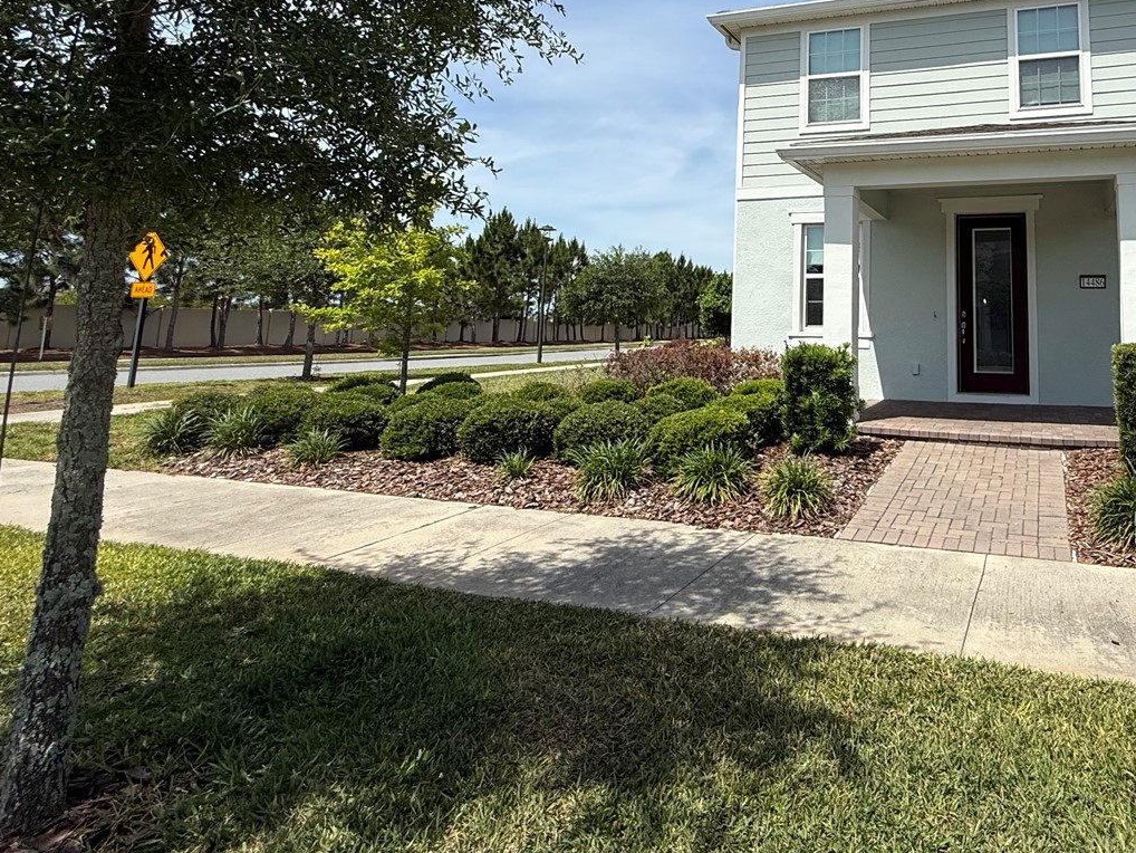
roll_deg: -1.0
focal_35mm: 22
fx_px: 722
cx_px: 841
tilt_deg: +8.1
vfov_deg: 58.6
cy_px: 237
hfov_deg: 71.6
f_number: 2.2
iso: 50
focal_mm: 2.22
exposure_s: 1/2611
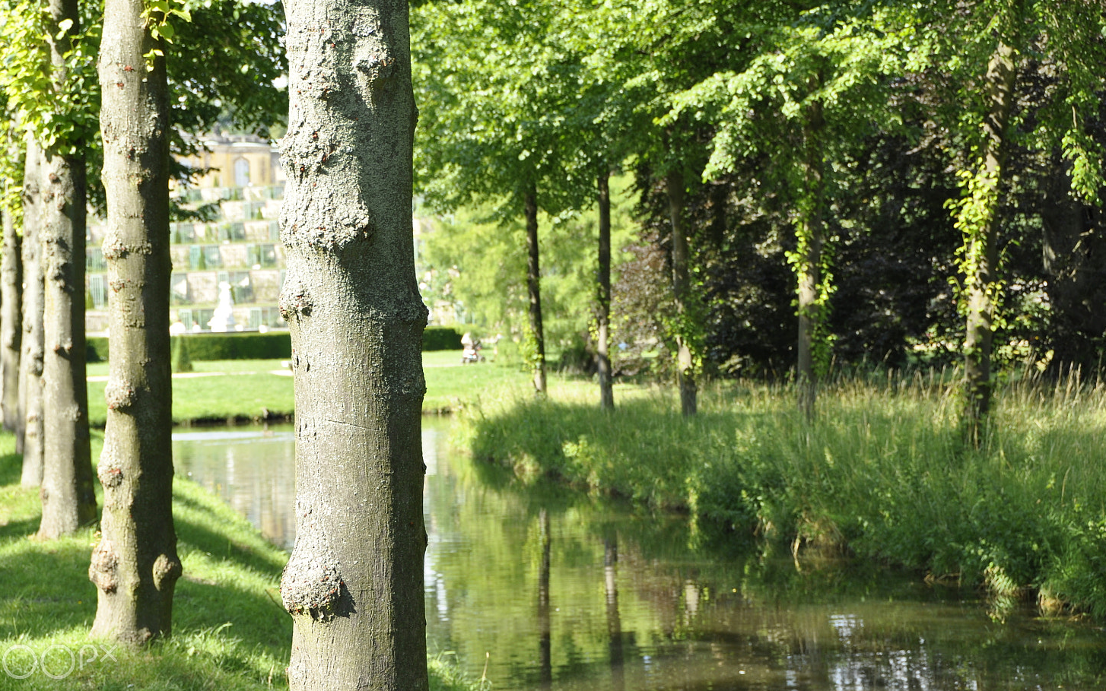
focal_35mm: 84
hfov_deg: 24.6
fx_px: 2532
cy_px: 358
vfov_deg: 15.5
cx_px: 537
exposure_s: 1/125
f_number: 7.1
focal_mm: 50
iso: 200
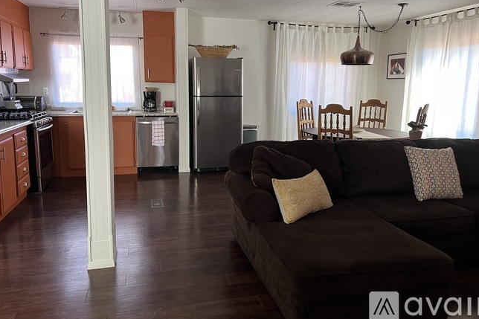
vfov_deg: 46.2
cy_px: 135
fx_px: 372
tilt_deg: -7.9
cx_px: 241
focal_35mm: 28
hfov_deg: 65.5
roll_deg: -0.4
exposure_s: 1/77
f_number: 1.5
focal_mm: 5.7
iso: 125
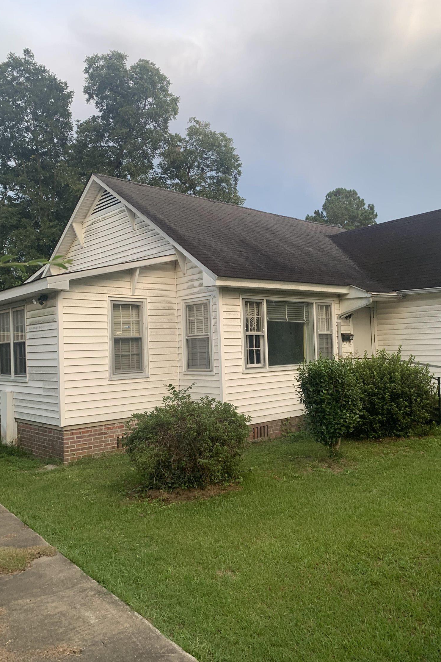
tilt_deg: +0.5
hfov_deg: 46.4
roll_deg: +3.1
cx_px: 232
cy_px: 340
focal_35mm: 28
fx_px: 515
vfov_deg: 65.5
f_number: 1.8
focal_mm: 4.25
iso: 80
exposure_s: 1/121
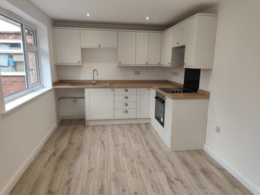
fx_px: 173
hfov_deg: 73.9
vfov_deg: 58.9
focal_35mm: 23
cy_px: 98
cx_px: 130
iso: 250
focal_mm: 6.19
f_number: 1.65
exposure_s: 1/100
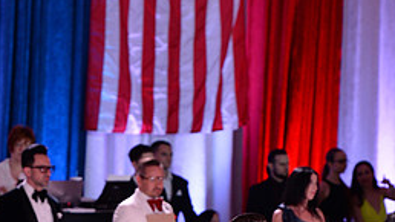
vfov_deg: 3.3
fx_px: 3812
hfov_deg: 5.9
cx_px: 128
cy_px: 315
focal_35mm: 364
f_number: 5
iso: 2000
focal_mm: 155
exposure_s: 1/250
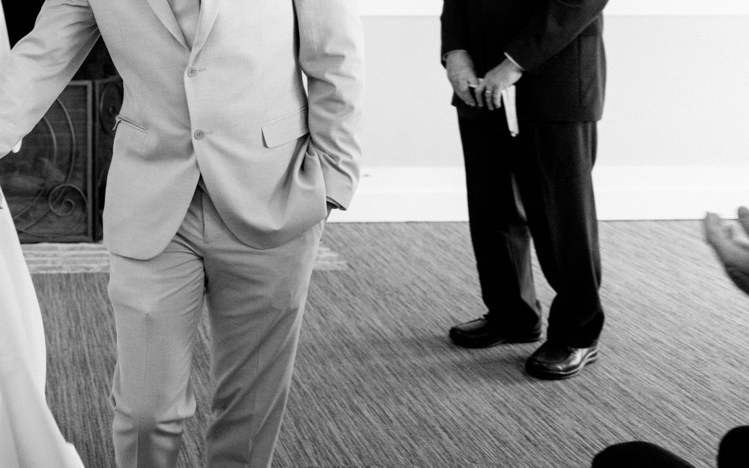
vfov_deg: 26.3
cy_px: 23
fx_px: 959
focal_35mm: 47
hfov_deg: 38.9
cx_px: 41
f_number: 2.8
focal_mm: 24
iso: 1600
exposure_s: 1/60
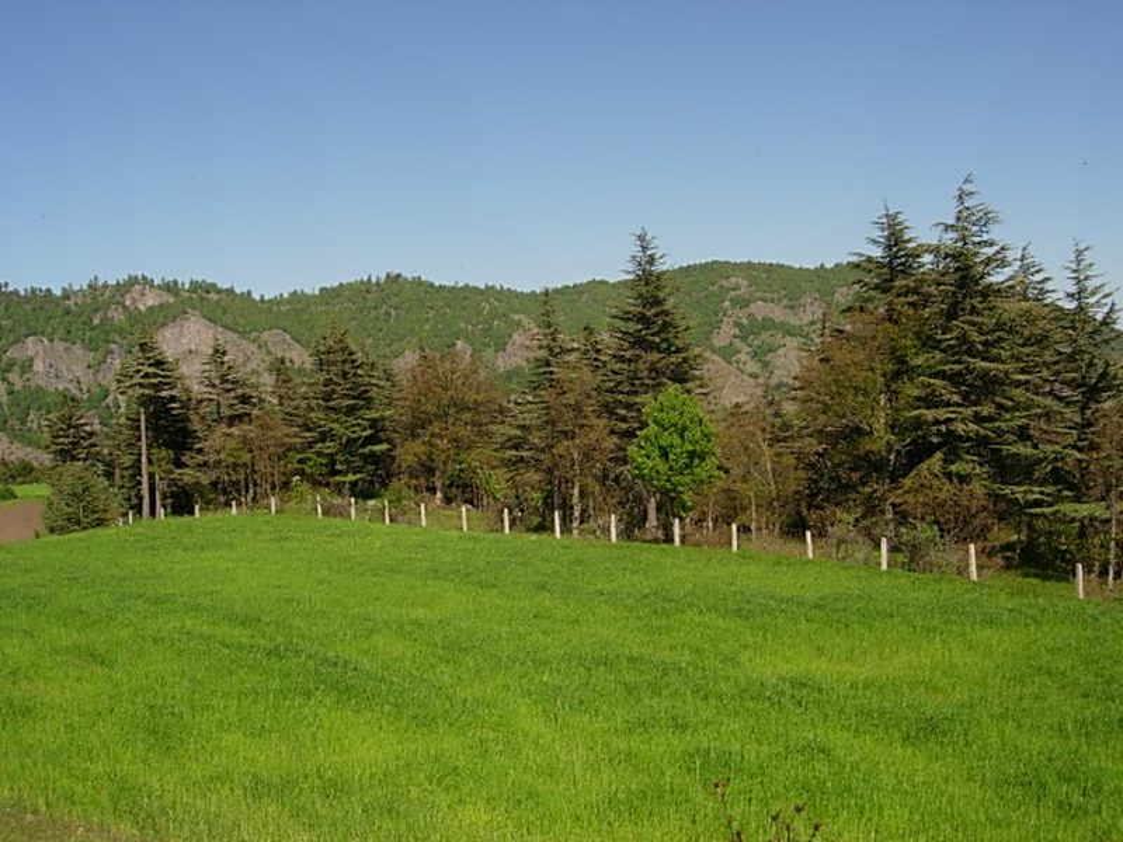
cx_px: 562
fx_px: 1233
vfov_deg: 37.7
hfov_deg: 49.0
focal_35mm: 38
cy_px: 421
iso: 79
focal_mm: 7.8
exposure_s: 1/861
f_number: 4.8
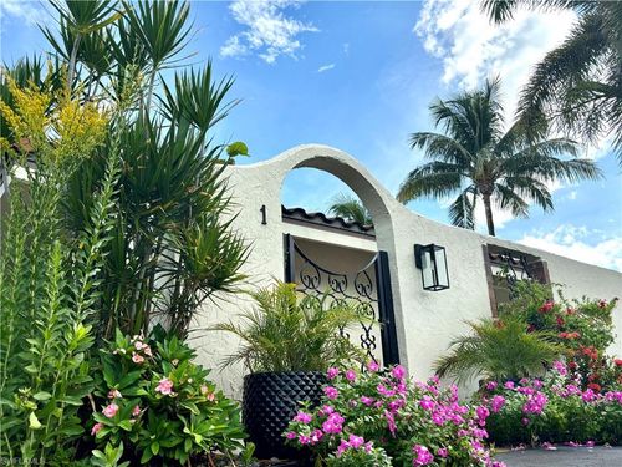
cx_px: 311
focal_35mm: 26
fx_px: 467
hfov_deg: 67.3
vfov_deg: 53.1
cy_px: 234
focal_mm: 5.96
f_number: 1.6
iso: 50
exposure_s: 1/2342
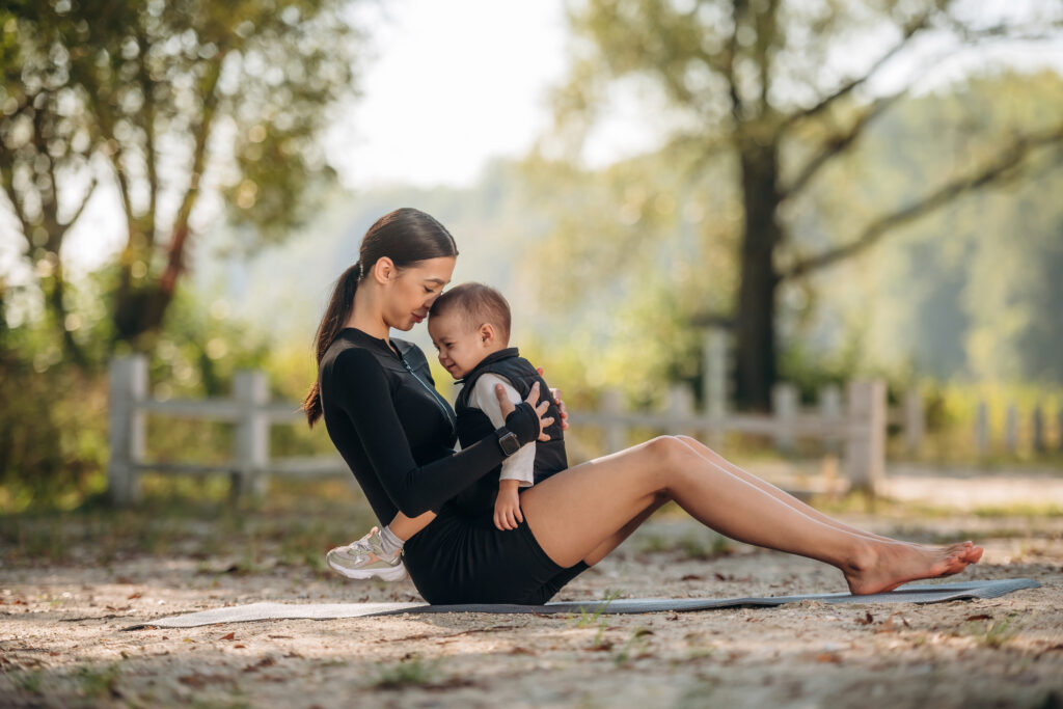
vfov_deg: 9.8
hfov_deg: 14.7
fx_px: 4134
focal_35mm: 140
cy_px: 354
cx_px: 532
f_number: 2.8
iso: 500
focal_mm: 140
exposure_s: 1/3200
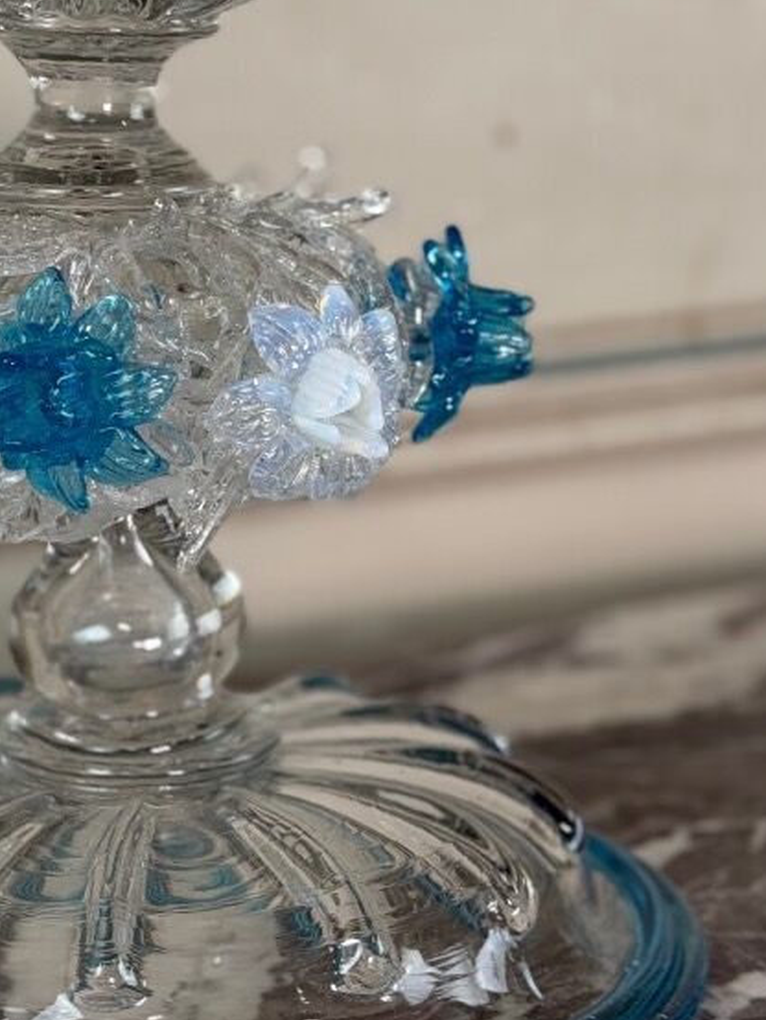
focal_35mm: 95
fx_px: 2801
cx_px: 135
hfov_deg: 15.5
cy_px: 332
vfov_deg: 20.6
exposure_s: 1/50
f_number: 1.78
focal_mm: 6.76
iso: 50
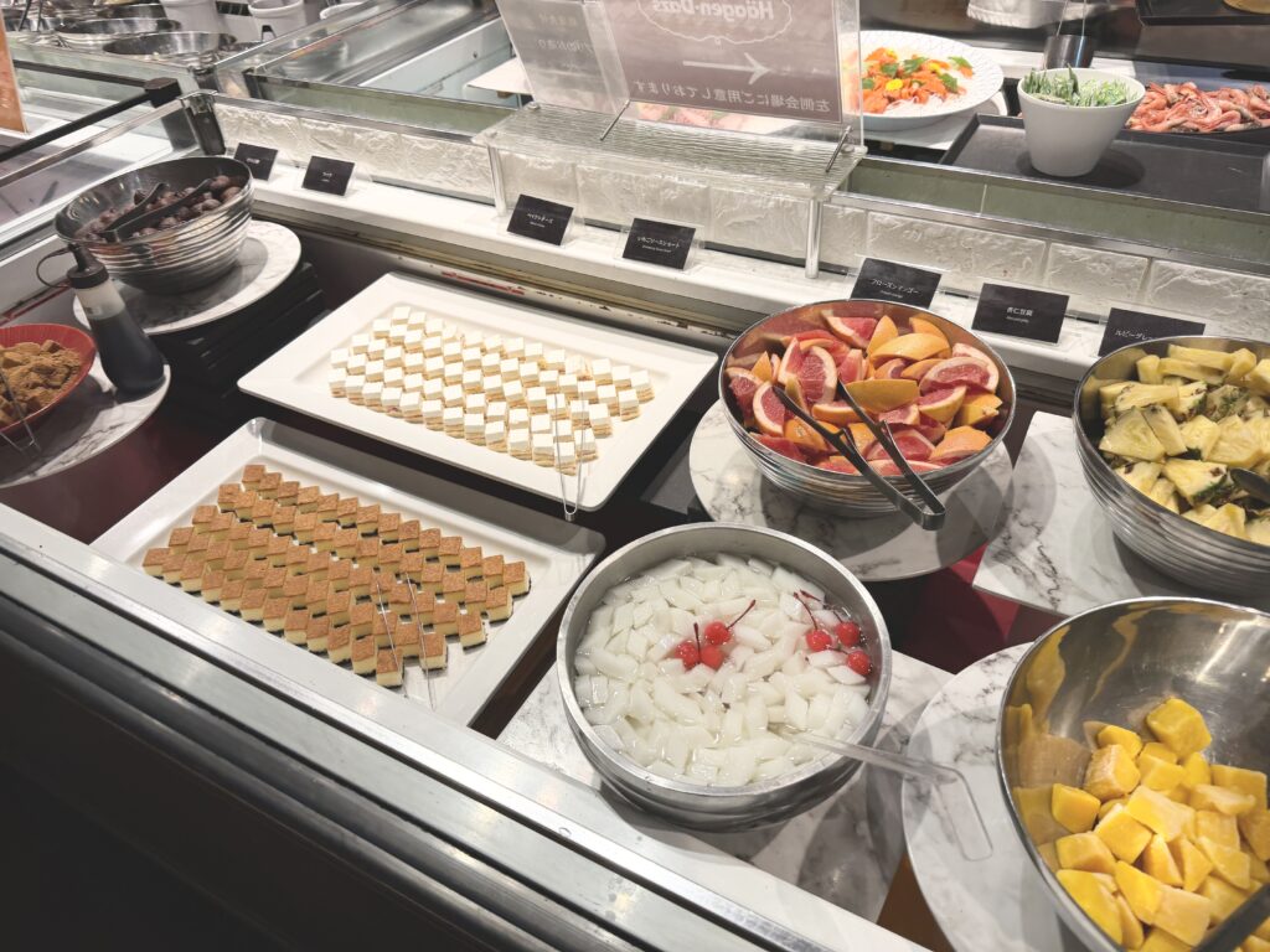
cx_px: 635
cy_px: 476
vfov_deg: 56.8
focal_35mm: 24
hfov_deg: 71.6
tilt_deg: -44.0
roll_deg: +6.5
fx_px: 881
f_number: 1.78
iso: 100
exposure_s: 1/100
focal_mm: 6.76
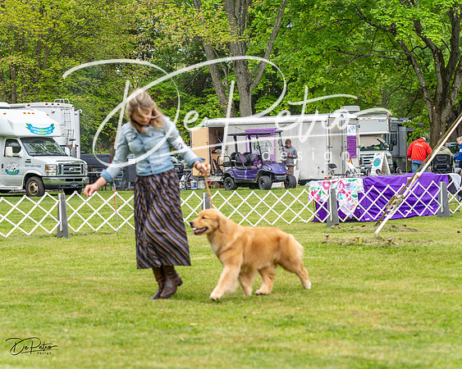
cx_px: 231
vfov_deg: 15.2
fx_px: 1385
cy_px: 184
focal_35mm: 101
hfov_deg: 18.9
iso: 400
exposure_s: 1/640
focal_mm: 90
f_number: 4.5
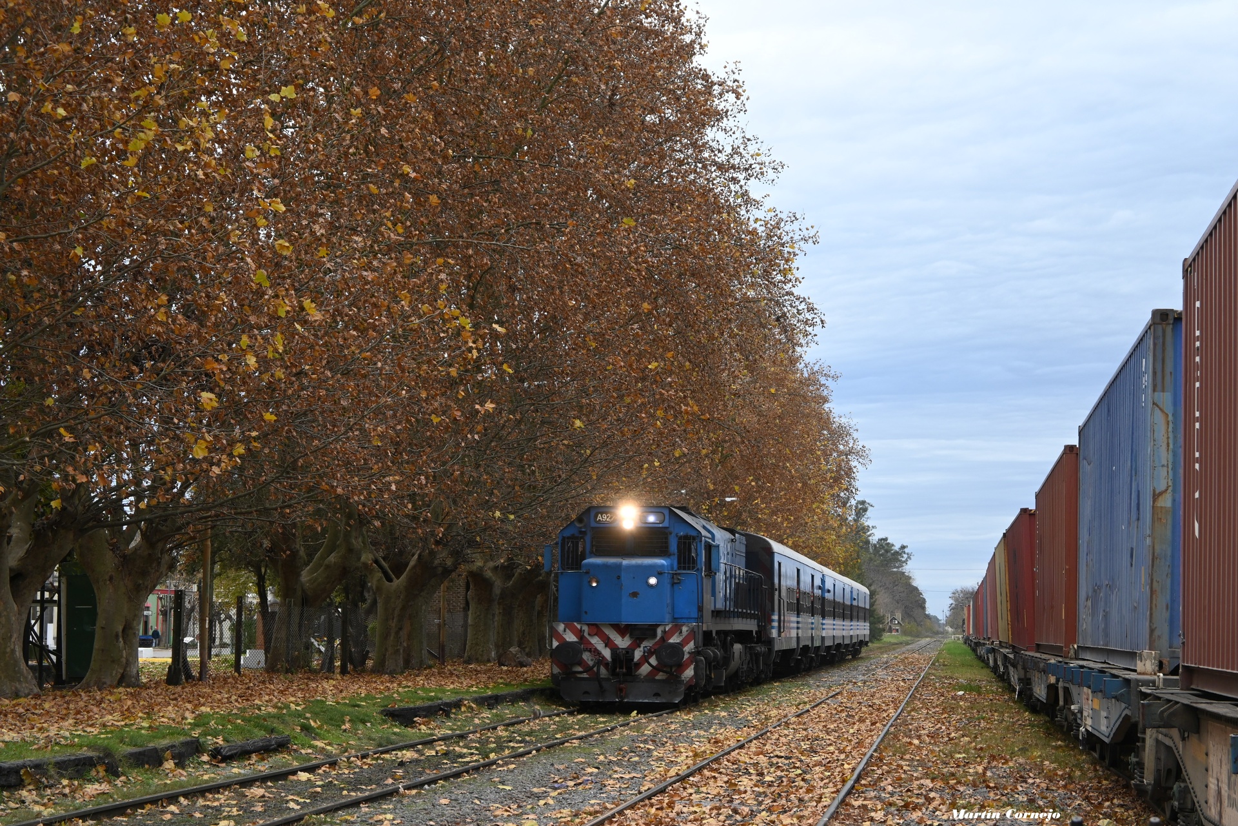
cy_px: 413
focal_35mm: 75
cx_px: 619
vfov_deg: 18.2
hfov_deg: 27.0
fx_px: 2579
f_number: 6.3
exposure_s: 1/40
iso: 200
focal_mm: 50
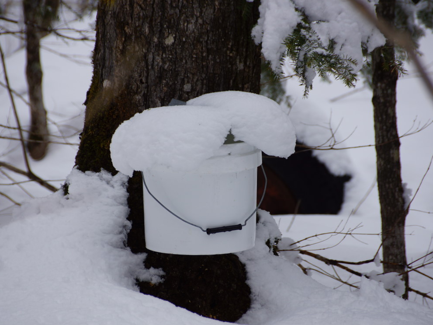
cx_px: 213
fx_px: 4077
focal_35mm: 326
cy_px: 162
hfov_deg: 6.1
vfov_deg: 4.6
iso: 100
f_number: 6.3
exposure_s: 1/320
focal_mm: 200
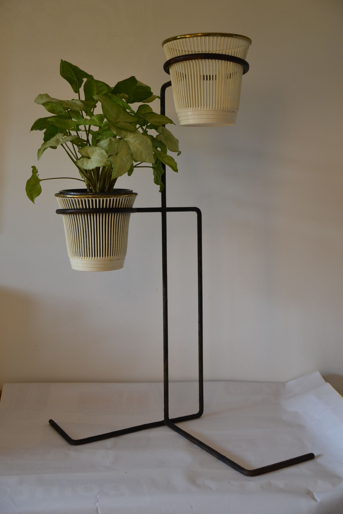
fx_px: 557
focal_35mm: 39
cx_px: 172
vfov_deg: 49.6
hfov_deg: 34.2
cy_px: 257
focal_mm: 26
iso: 400
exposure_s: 1/40
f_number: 4
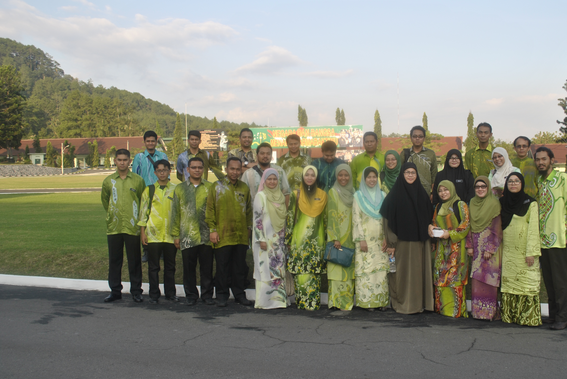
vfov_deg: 35.1
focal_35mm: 38
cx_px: 315
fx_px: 599
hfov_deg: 50.5
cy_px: 181
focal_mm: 22
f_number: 5
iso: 100
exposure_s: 1/200
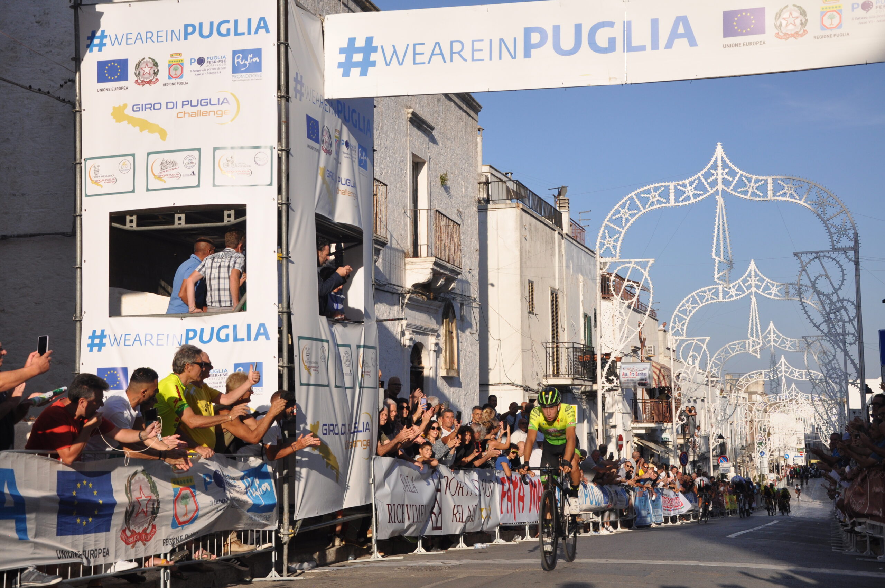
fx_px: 1289
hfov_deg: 37.9
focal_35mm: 52
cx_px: 442
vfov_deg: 25.7
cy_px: 294
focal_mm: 35
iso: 400
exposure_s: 1/2000
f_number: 7.1
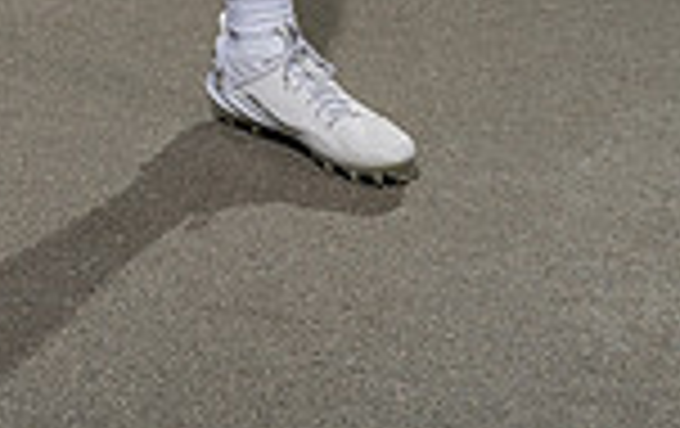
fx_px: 1912
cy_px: -545
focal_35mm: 103
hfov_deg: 19.9
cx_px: 135
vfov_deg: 11.1
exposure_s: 1/250
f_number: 8
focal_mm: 34
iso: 320
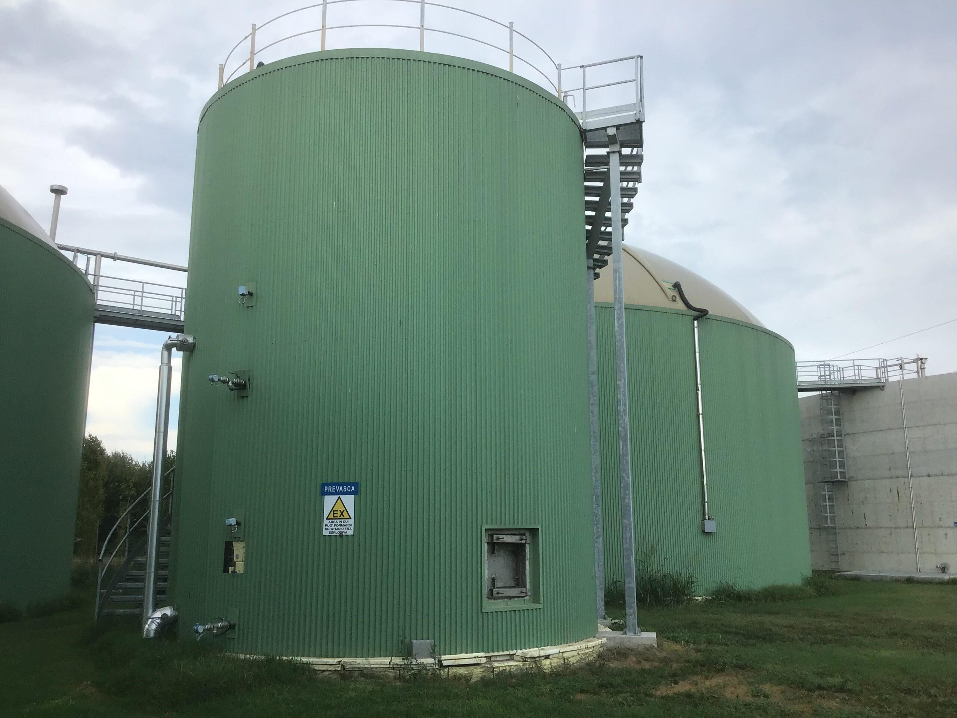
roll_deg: +1.5
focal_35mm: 31
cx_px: 478
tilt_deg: +10.7
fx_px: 857
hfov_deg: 58.4
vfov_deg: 45.4
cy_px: 359
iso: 25
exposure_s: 1/445
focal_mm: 3.3
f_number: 2.4
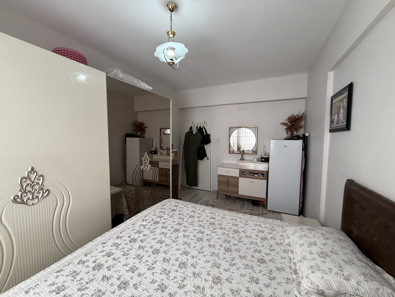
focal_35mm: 14
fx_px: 160
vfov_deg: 85.7
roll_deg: -0.6
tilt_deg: -4.6
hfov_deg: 102.1
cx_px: 198
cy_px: 148
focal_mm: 2.22
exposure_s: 1/100
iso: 160
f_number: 2.2
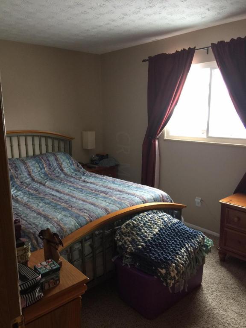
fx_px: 275
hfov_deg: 48.2
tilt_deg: -9.9
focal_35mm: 29
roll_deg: +0.1
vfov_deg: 61.7
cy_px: 164
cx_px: 123
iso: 80
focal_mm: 4.15
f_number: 2.2
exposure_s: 1/15
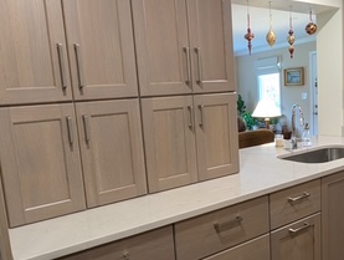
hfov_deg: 59.5
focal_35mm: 30
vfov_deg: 46.9
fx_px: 299
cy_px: 142
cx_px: 201
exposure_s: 1/24
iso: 126
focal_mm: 1.95
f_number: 2.2
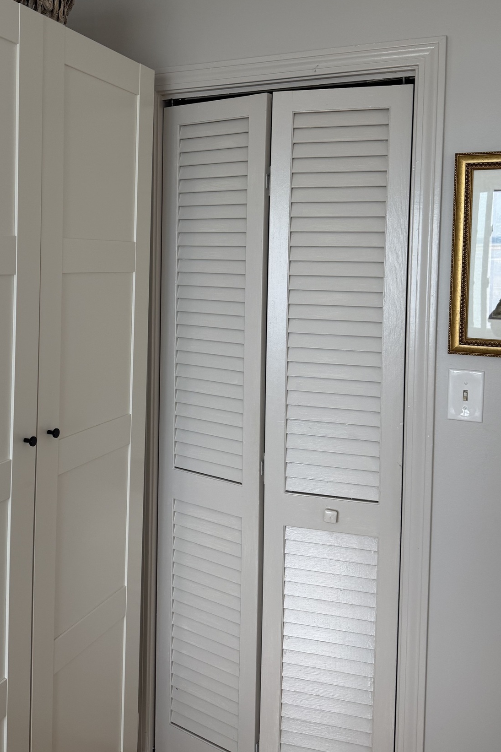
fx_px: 731
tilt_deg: -2.1
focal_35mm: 35
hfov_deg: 37.5
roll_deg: -0.6
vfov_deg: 54.0
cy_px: 293
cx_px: 175
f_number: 1.78
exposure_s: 1/120
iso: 80
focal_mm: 6.76
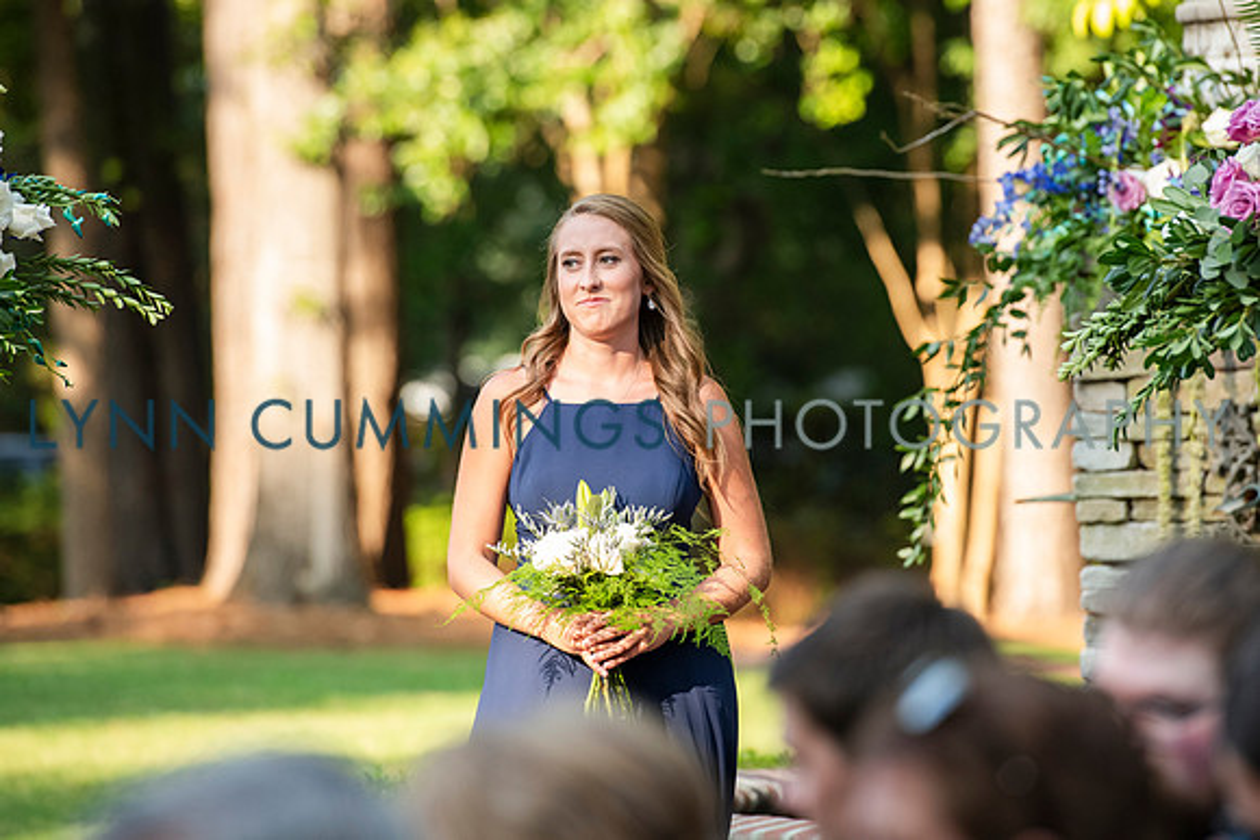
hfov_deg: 8.0
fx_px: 9007
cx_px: 708
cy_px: 383
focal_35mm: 257
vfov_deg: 5.3
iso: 800
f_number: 3.5
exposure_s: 1/800
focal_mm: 200
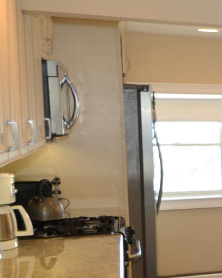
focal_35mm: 83
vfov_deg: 22.9
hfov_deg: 12.5
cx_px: 593
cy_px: 185
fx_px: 682
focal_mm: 10
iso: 400
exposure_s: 1/60
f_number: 3.5
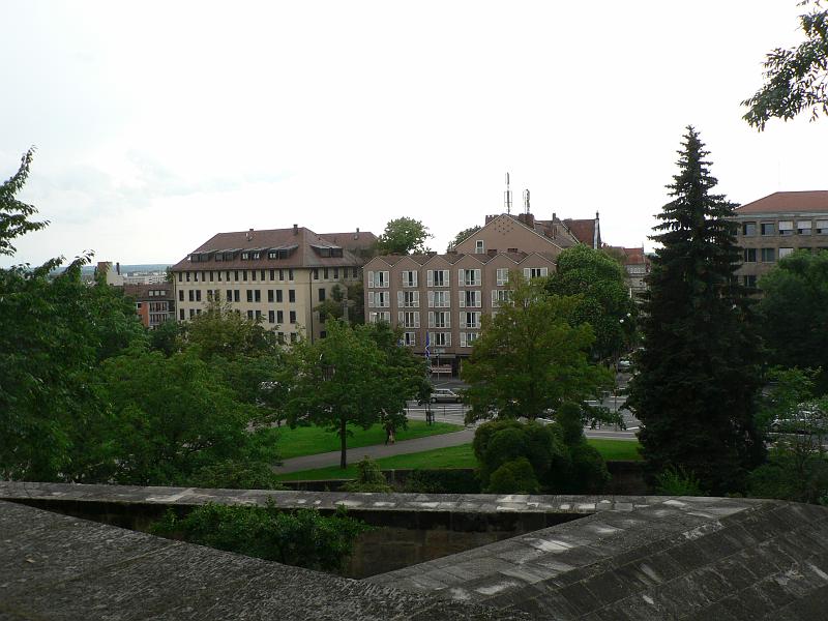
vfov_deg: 39.7
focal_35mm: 36
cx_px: 414
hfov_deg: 51.4
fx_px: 861
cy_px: 310
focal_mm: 6
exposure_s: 1/250
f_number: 4
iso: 80
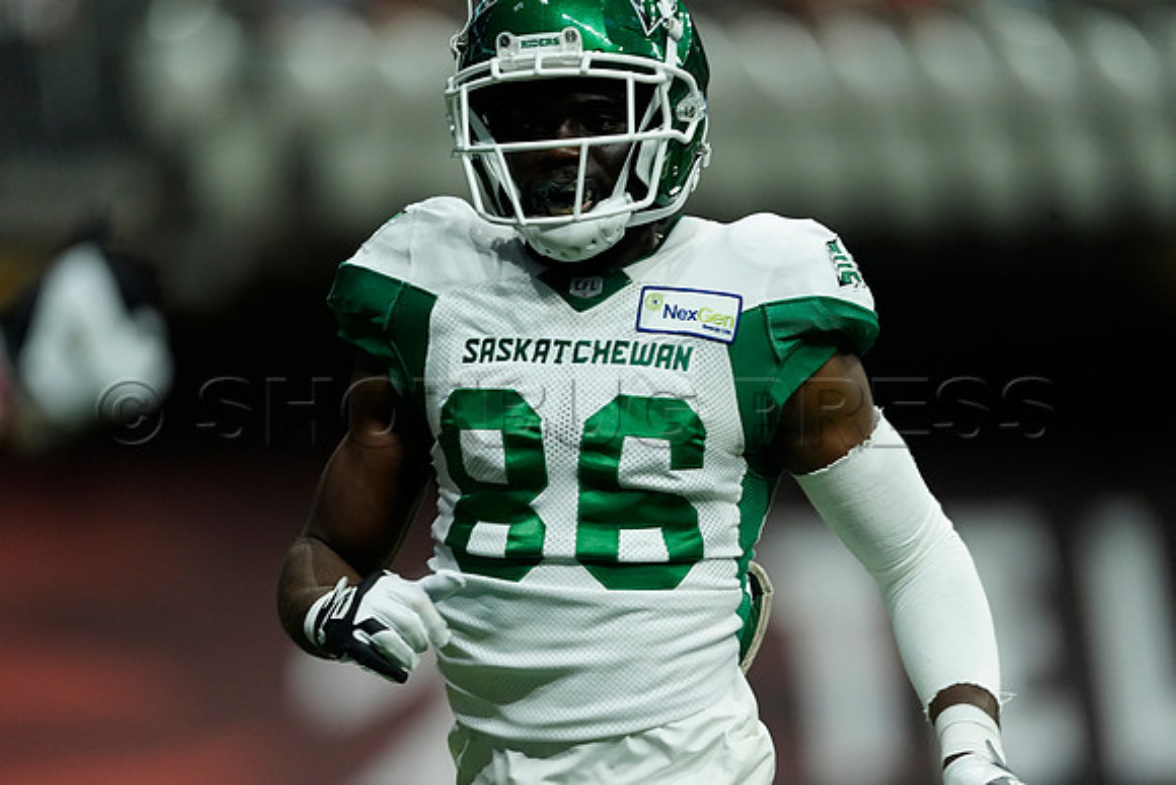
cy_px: 392
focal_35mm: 600
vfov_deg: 2.3
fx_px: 19604
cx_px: 588
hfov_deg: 3.4
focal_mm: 600
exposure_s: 1/2500
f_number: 4
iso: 5000
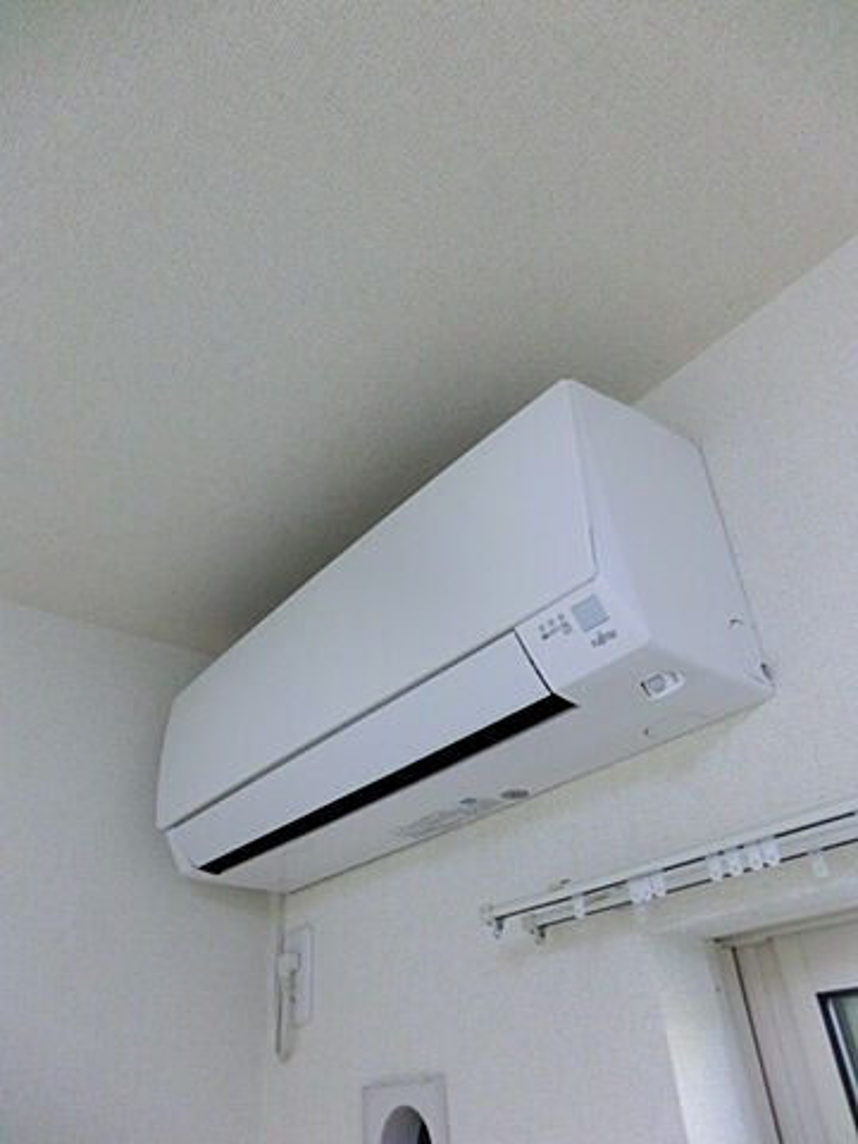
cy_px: 572
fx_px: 793
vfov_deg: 71.6
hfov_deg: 56.8
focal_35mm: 24
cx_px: 429
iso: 400
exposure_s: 1/60
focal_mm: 4.3
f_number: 3.2
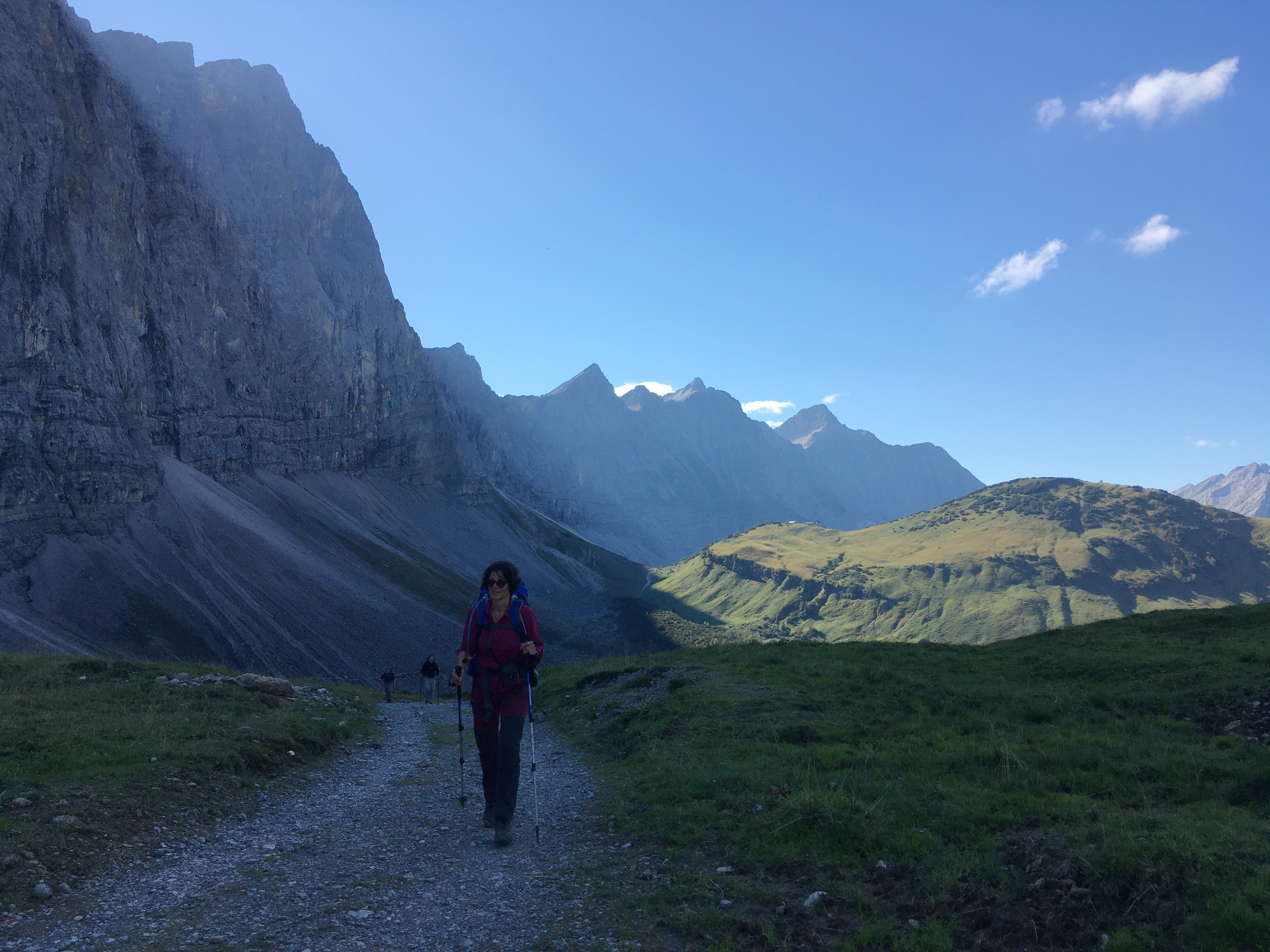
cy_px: 476
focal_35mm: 29
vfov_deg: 48.2
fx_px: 1064
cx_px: 635
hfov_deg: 61.7
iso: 25
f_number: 2.2
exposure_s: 1/1040
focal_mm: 4.15
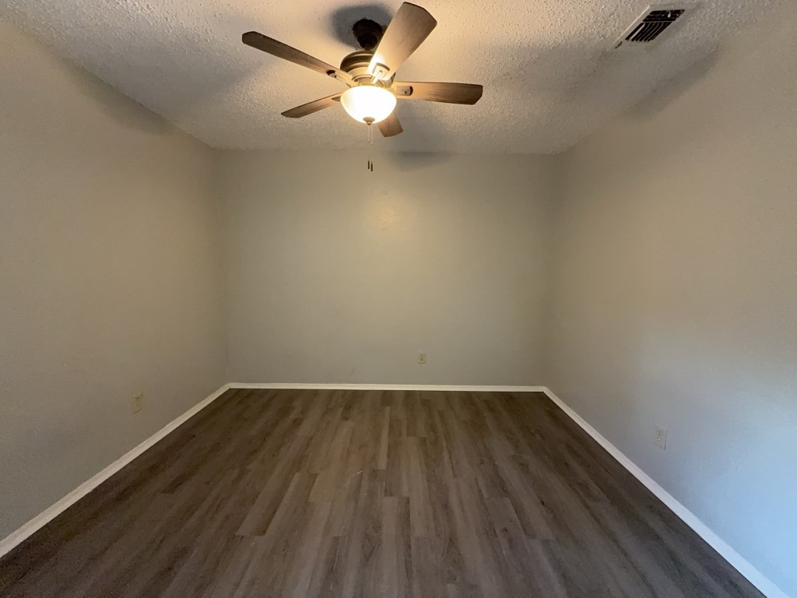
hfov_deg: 102.1
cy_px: 299
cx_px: 398
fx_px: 322
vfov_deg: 85.7
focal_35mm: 14
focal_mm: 2.22
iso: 400
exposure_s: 1/48
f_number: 2.2
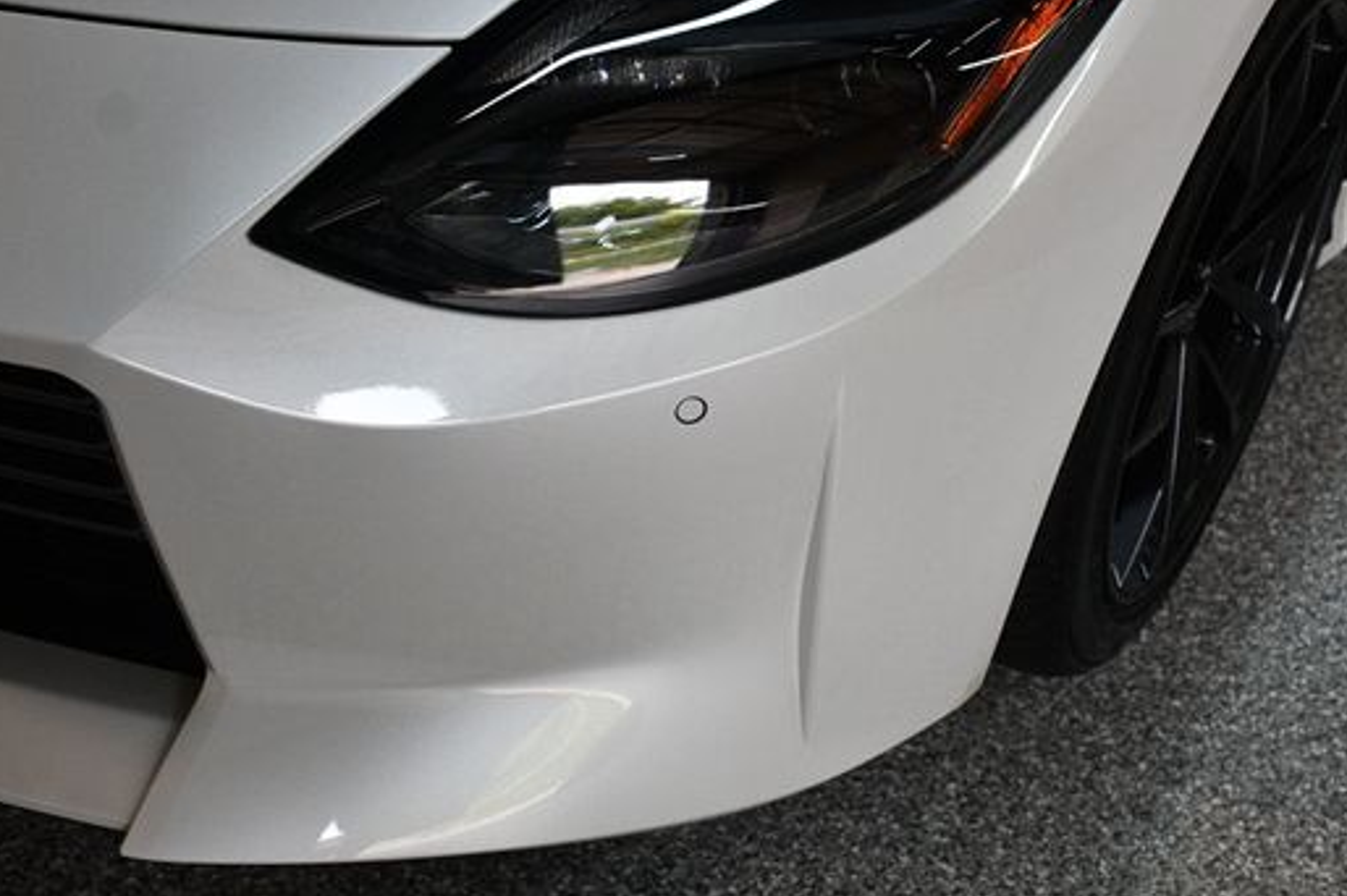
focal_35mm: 56
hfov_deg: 35.7
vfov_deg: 24.1
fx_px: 2094
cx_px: 694
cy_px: 367
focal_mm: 30
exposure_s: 1/250
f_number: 4
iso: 800
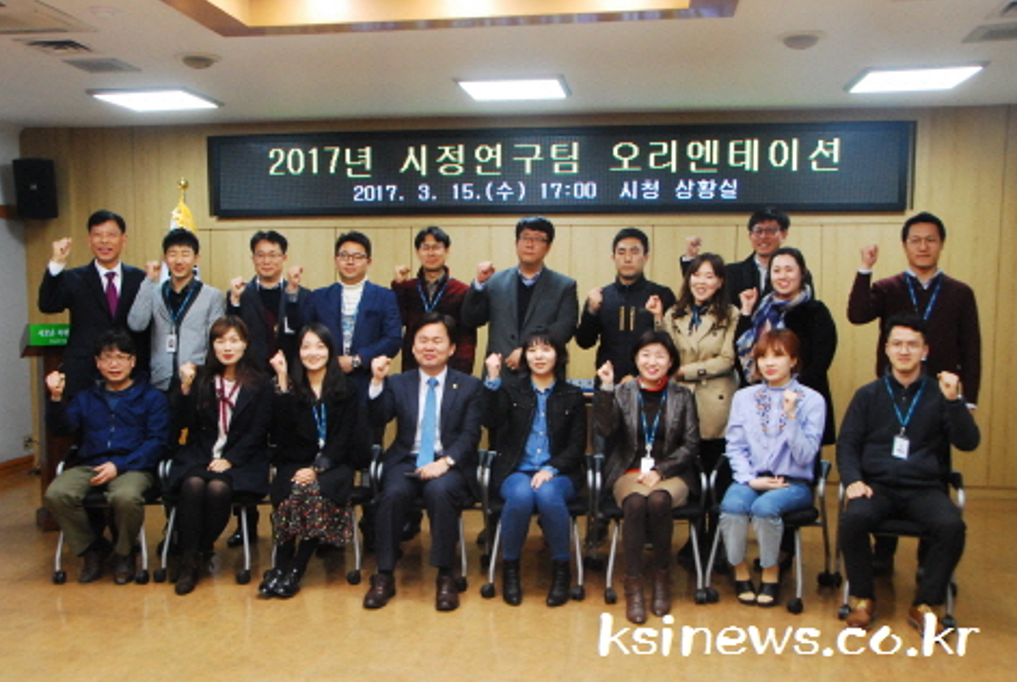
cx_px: 494
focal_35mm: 35
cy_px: 340
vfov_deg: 38.0
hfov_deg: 54.3
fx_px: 991
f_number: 5.6
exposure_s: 1/60
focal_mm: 22
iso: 1600
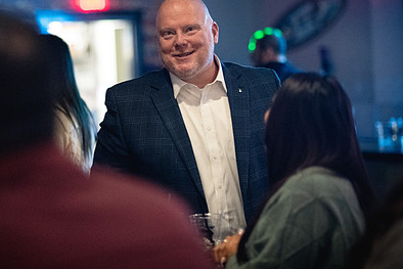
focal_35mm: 130
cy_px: 100
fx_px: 1456
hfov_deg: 15.7
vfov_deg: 10.6
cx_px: 131
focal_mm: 85
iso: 6400
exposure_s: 1/160
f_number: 1.8
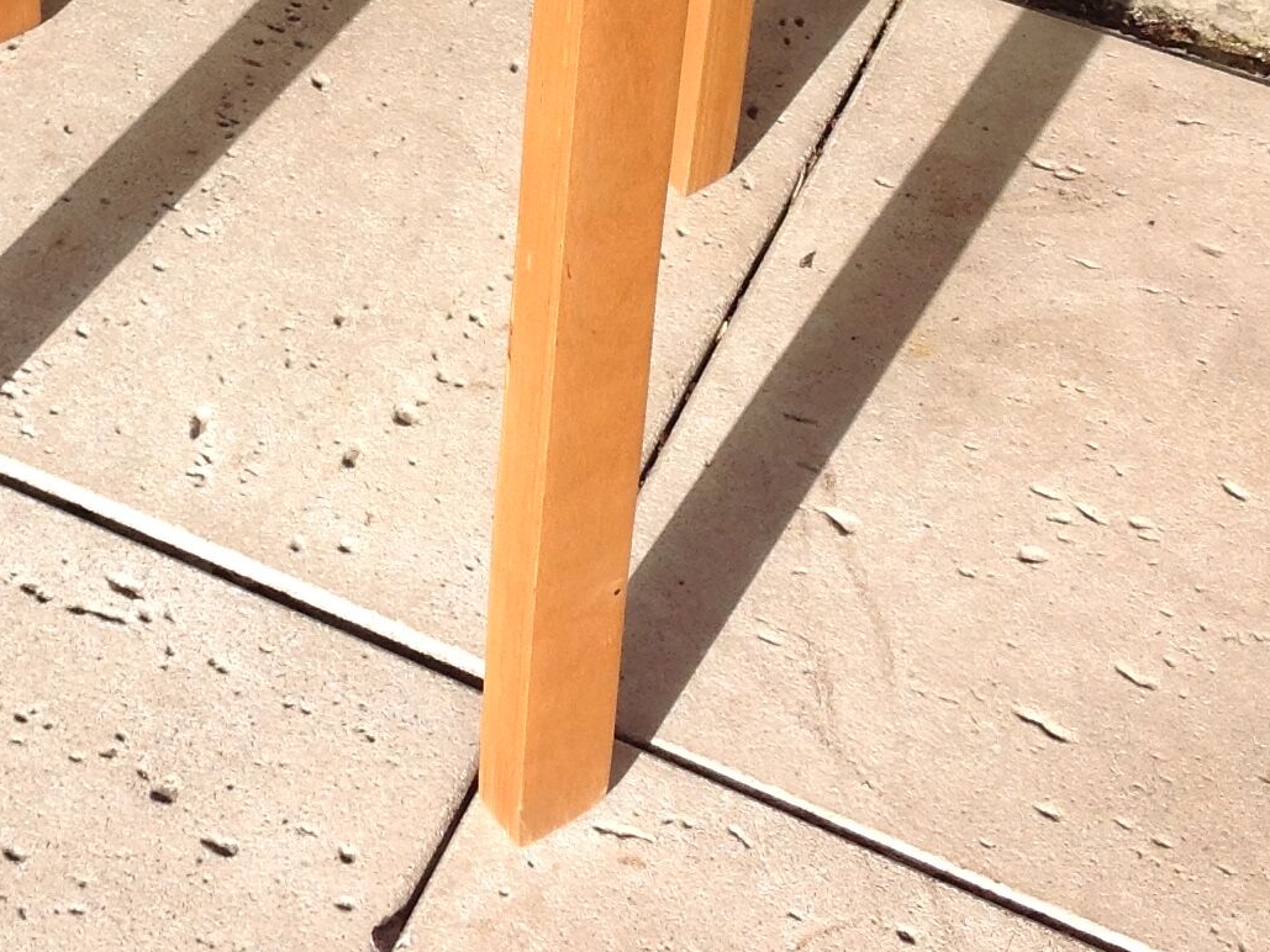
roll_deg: +2.4
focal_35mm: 88
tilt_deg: -41.1
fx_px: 3229
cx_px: 291
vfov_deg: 16.3
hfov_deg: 22.0
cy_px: -69
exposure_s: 1/1259
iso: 50
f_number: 2.4
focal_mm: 4.28
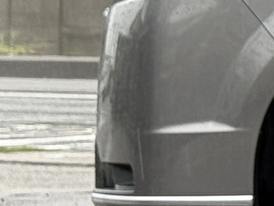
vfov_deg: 4.2
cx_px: 964
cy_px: -64
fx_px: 2827
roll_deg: +0.1
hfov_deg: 5.1
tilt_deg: +1.4
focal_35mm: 357
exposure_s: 1/121
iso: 50
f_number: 1.78
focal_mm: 6.76
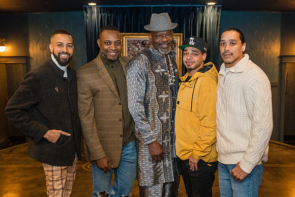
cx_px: 160
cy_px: 107
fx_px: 365
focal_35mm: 45
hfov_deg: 44.0
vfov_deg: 30.2
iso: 3200
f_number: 2.8
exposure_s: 1/125
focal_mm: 41.1
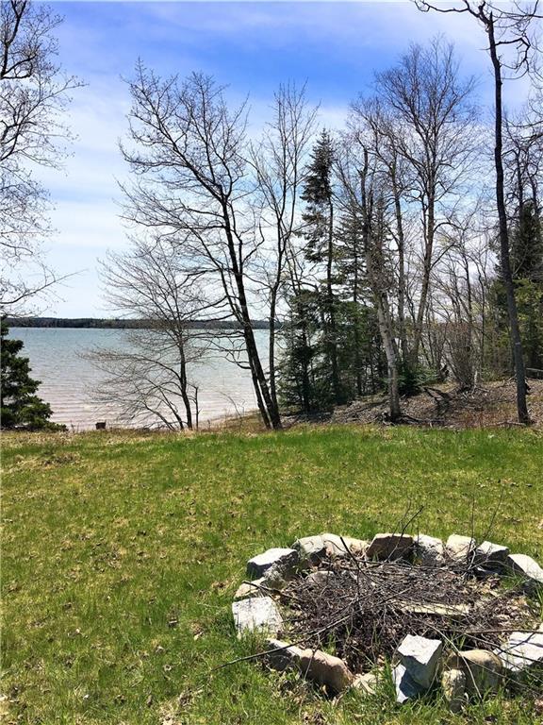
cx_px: 272
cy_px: 362
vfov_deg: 61.7
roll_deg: -1.0
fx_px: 607
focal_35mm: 29
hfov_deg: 48.2
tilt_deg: -3.2
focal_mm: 4.15
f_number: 2.2
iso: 25
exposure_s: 1/2198
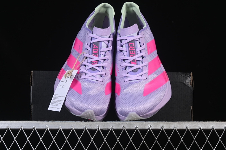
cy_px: 75
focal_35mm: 75
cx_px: 113
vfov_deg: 18.2
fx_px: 471
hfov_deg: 27.0
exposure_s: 1/80
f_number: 8
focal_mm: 50
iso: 160
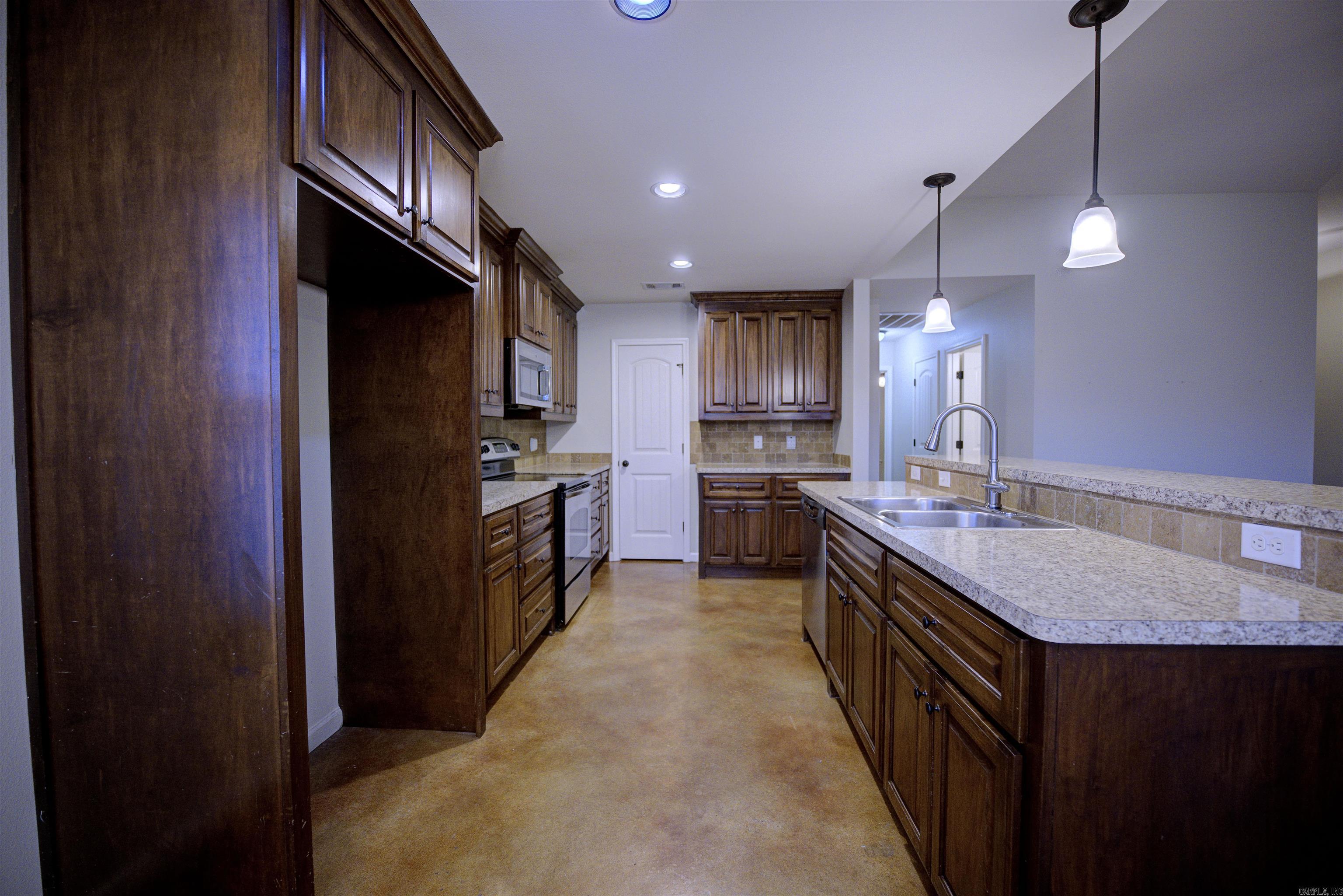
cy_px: 448
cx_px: 672
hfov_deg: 104.3
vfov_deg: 81.2
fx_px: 522
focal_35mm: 14
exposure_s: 1/400
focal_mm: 14
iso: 1600
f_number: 2.8
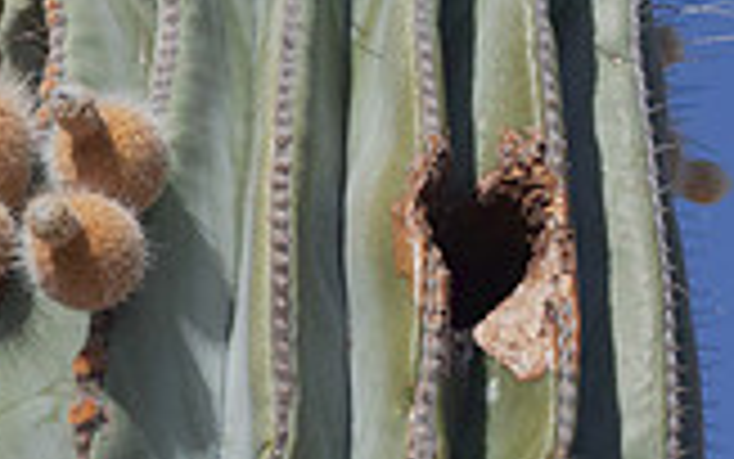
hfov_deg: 3.2
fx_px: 13087
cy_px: 252
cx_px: 295
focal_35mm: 654
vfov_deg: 2.0
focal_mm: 135
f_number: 7.1
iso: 100
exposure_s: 1/800
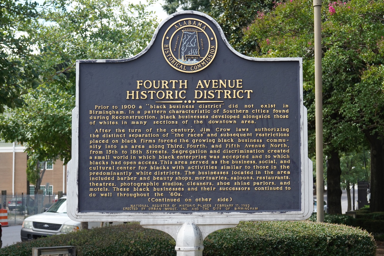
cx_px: 192
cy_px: 128
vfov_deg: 29.9
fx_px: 480
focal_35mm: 45
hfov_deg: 43.6
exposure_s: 1/100
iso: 400
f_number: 8
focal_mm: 45
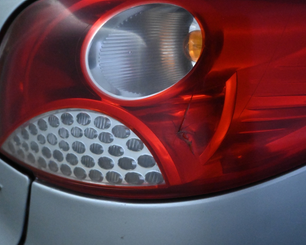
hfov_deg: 47.7
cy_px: 125
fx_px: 344
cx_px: 179
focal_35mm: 38
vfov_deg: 39.2
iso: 10000
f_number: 4
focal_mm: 22
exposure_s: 1/1000
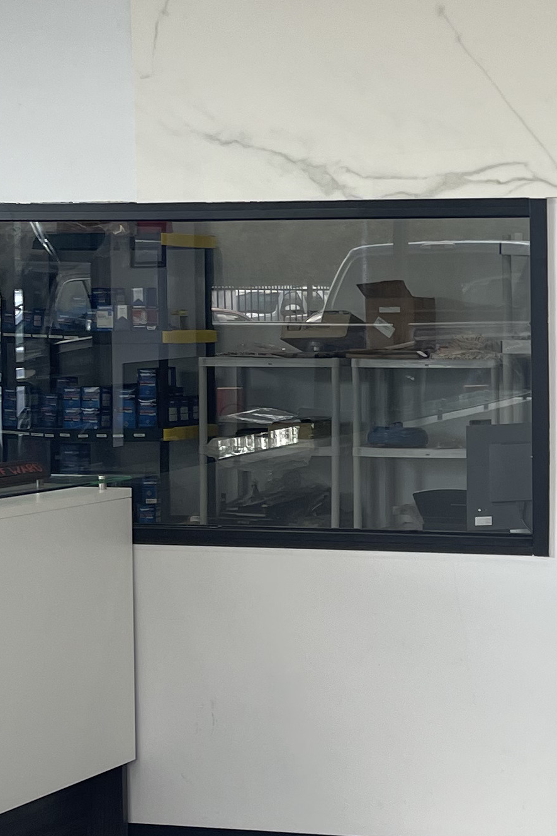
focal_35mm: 79
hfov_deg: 16.1
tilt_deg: -0.7
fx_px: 1833
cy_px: 401
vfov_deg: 25.7
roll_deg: +0.6
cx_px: 782
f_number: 1.6
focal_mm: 5.1
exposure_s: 1/120
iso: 40
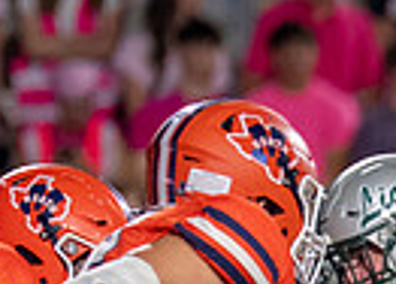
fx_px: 18293
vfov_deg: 0.9
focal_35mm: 1624
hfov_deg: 1.2
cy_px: 568
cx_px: 881
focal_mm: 200
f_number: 2.8
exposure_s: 1/1250
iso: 2000
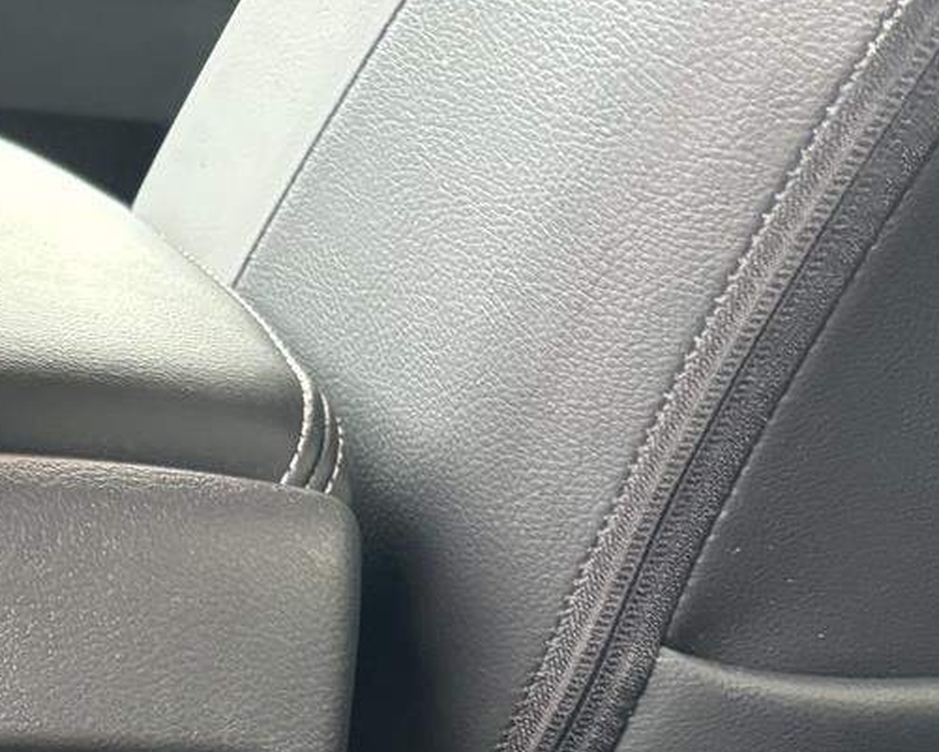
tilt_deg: -35.1
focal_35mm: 81
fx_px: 2251
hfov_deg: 22.1
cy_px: 1046
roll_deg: -14.1
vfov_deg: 17.5
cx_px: -118
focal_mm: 5.96
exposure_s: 1/60
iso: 500
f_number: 1.6
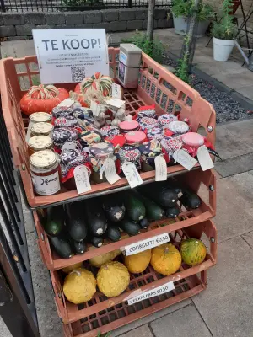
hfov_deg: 51.4
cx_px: 126
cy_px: 168
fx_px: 263
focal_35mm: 27
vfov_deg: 65.3
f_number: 1.9
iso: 40
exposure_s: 1/100
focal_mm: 3.6
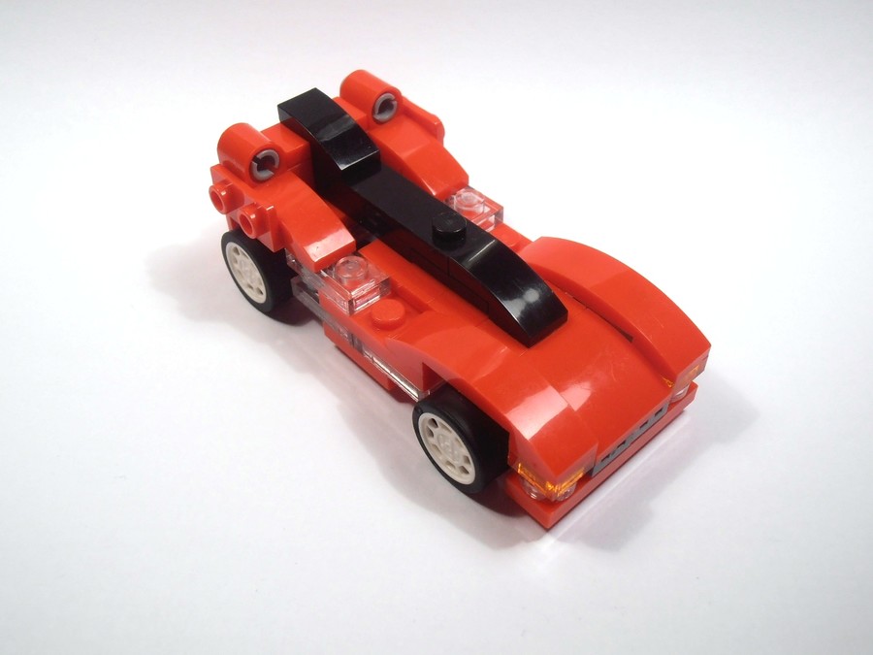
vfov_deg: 38.7
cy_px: 328
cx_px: 436
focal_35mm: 37
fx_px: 933
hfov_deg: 50.1
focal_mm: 6.61
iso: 80
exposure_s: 1/60
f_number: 3.9
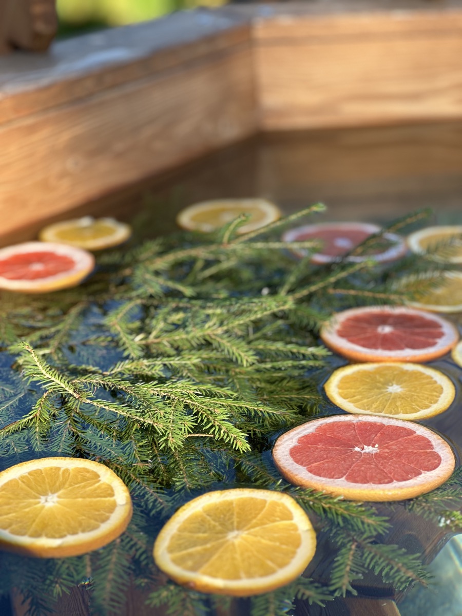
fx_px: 1370
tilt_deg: -21.6
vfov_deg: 25.3
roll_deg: -0.5
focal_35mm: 77
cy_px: 308
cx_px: 231
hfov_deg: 19.1
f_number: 2.8
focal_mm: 9
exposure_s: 1/142
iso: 20
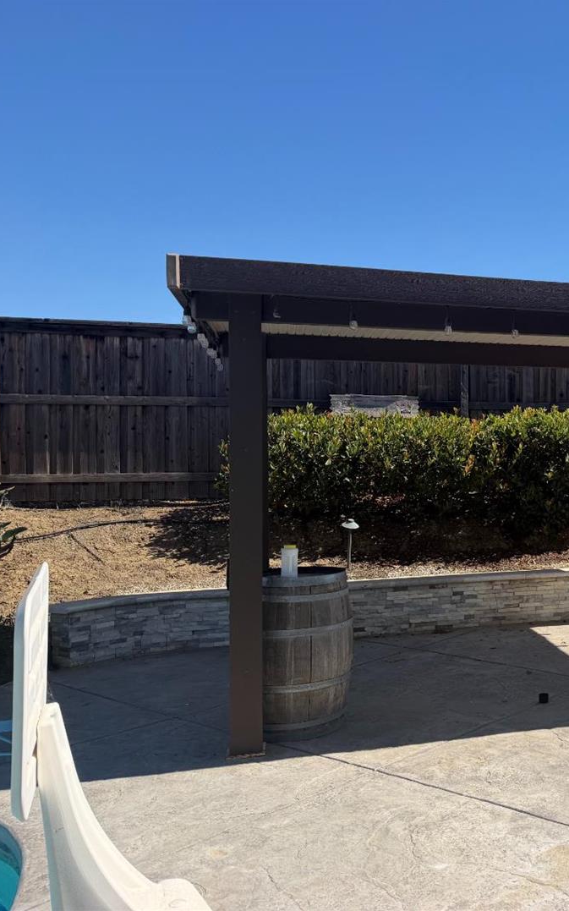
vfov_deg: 56.7
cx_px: 584
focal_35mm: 34
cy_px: 455
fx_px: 844
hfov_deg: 33.7
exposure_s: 1/4167
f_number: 1.78
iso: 80
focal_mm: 6.76
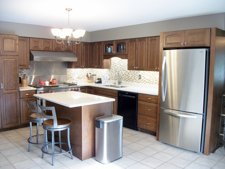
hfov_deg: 56.8
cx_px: 112
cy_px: 84
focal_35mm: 32
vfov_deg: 44.1
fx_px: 208
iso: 160
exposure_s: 1/40
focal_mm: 5.7
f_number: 2.9
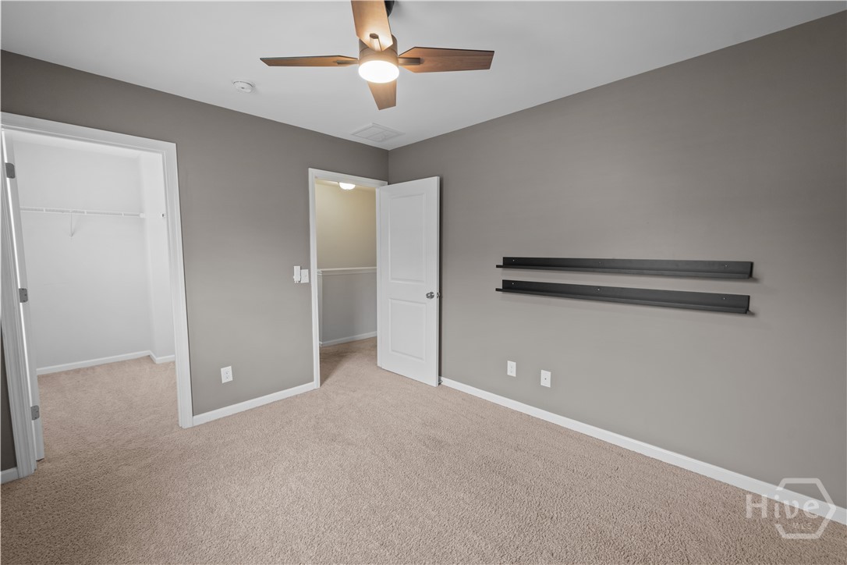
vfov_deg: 73.7
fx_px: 376
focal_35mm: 16
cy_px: 282
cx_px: 424
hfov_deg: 96.7
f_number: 6.3
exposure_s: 1/30
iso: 1250
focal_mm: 16
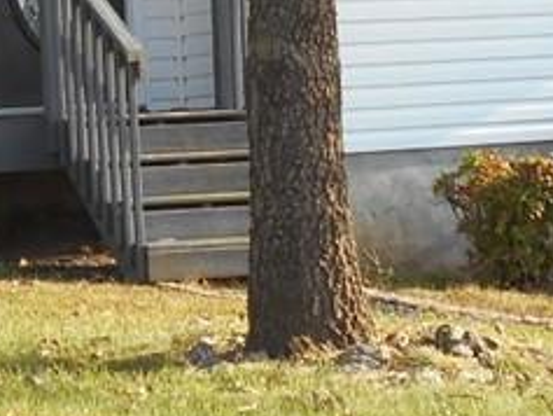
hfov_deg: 12.3
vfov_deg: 9.2
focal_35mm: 160
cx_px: 208
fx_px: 2557
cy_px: 35
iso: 80
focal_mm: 6.7
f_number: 3.9
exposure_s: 1/160
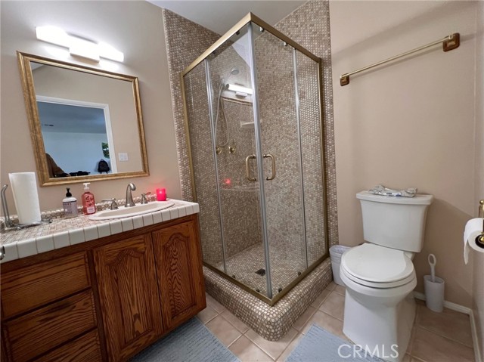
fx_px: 182
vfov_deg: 89.8
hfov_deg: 106.2
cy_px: 181
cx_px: 242
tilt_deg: -5.5
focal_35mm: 13
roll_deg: +4.4
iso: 200
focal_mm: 1.57
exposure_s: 1/60
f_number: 1.8
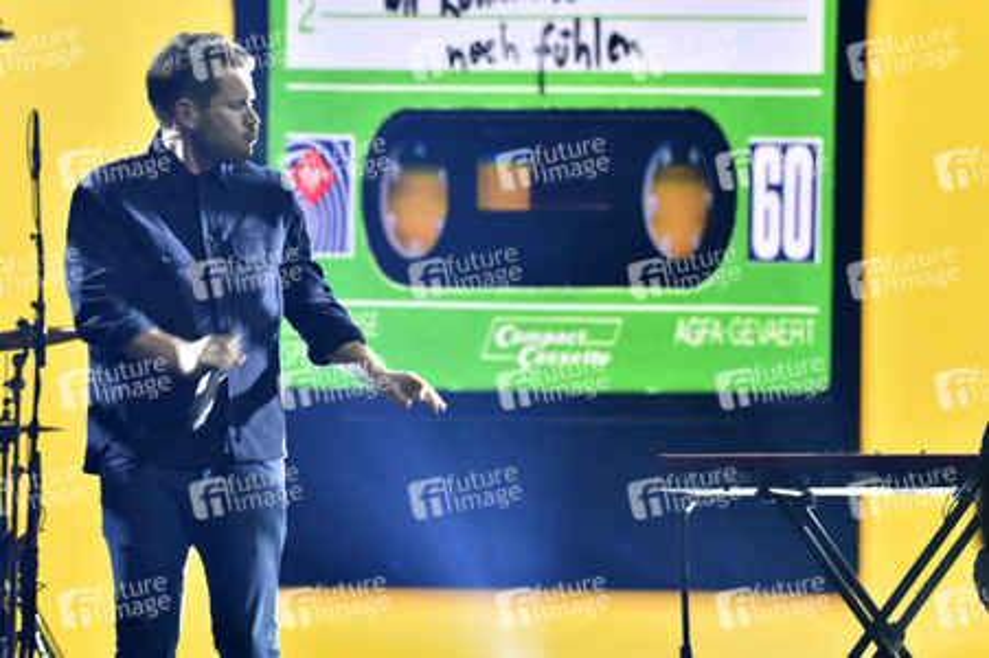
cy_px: 329
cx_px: 494
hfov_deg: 10.3
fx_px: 5490
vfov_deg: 6.9
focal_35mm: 200
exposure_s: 1/160
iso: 1250
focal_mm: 200
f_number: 5.6
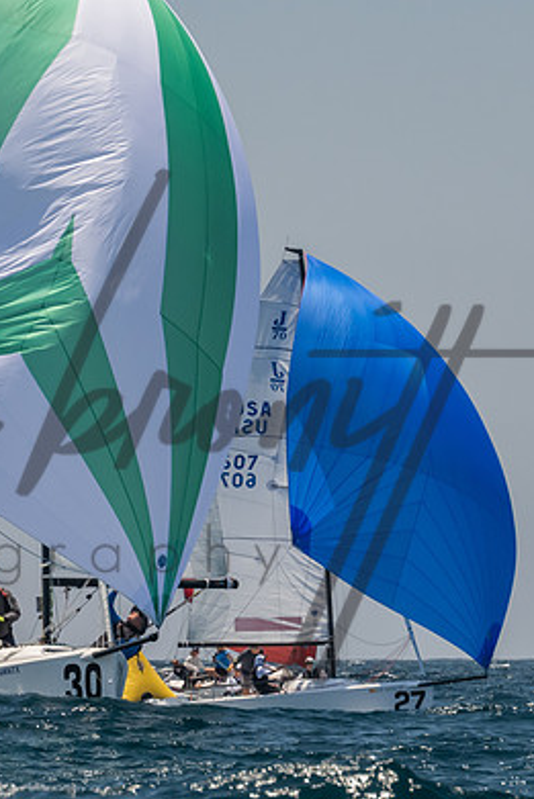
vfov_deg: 4.9
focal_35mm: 417
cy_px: 692
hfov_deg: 3.3
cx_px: 131
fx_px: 9269
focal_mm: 160
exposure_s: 1/640
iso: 640
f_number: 9
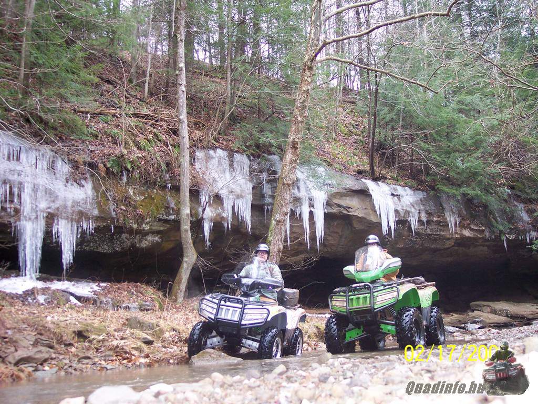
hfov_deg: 47.9
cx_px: 269
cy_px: 202
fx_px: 606
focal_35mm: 39
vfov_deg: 36.8
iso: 140
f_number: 2.8
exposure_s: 1/60
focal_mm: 8
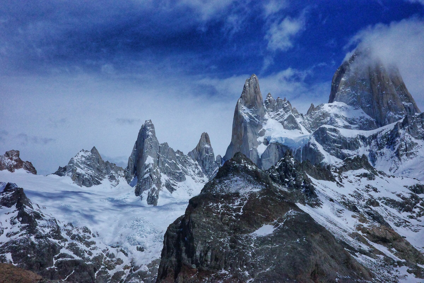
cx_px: 212
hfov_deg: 48.5
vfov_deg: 33.4
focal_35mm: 40
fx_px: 471
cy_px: 142
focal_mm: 26
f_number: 16
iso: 5000
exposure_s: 1/4000
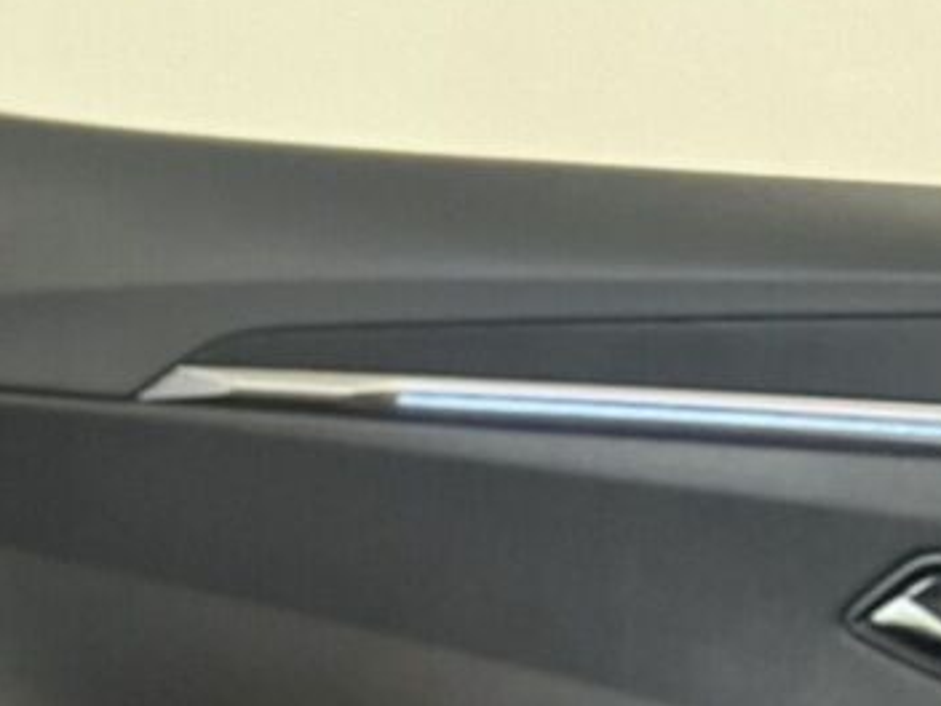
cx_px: -162
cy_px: 1292
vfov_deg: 11.0
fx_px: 3425
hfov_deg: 15.1
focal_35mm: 126
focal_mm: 5.7
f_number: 1.5
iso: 400
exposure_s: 1/60
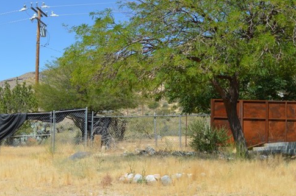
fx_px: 468
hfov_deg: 31.8
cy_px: 105
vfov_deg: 23.7
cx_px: -13
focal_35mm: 57
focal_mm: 18
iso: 100
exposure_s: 1/250
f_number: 8
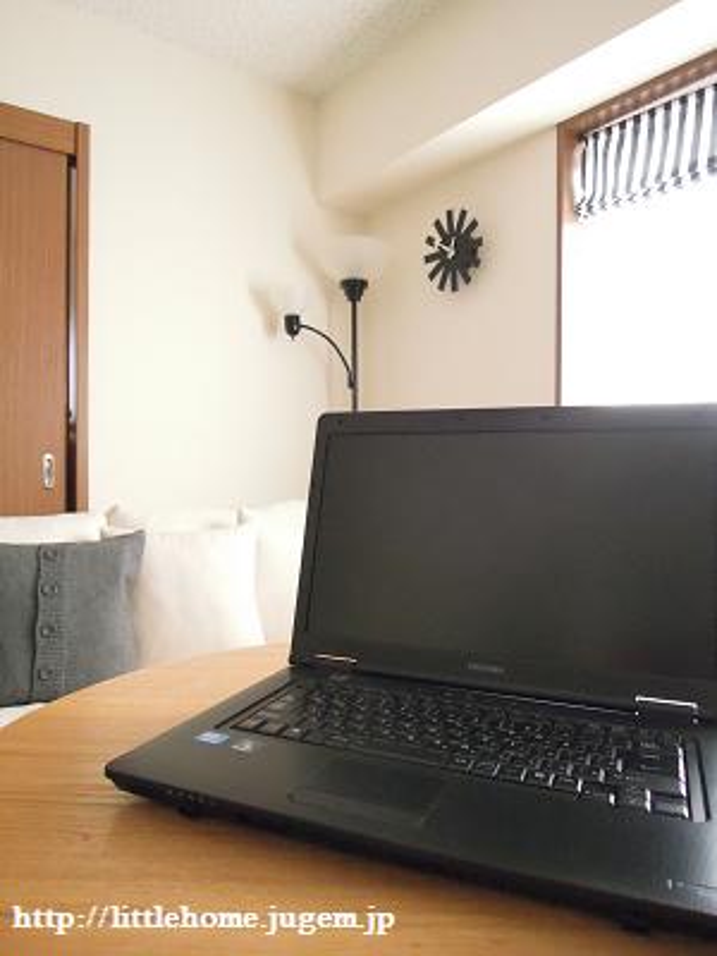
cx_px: 358
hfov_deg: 56.8
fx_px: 663
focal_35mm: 24
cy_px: 478
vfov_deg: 71.6
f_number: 2.8
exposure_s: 1/400
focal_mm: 4.3
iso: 1600
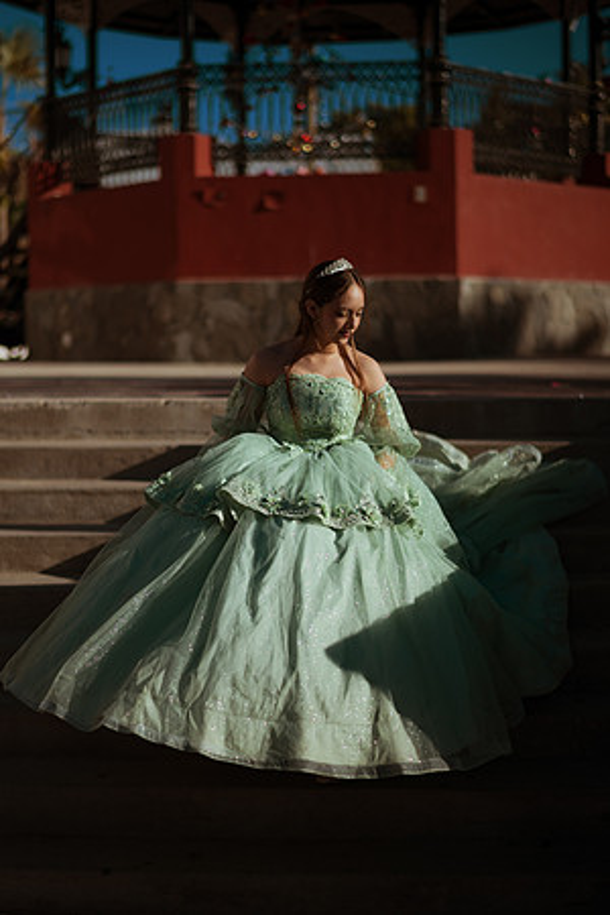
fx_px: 1474
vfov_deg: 34.5
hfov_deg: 23.4
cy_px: 458
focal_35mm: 58
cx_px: 305
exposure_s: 1/8000
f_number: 1.4
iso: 50
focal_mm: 58
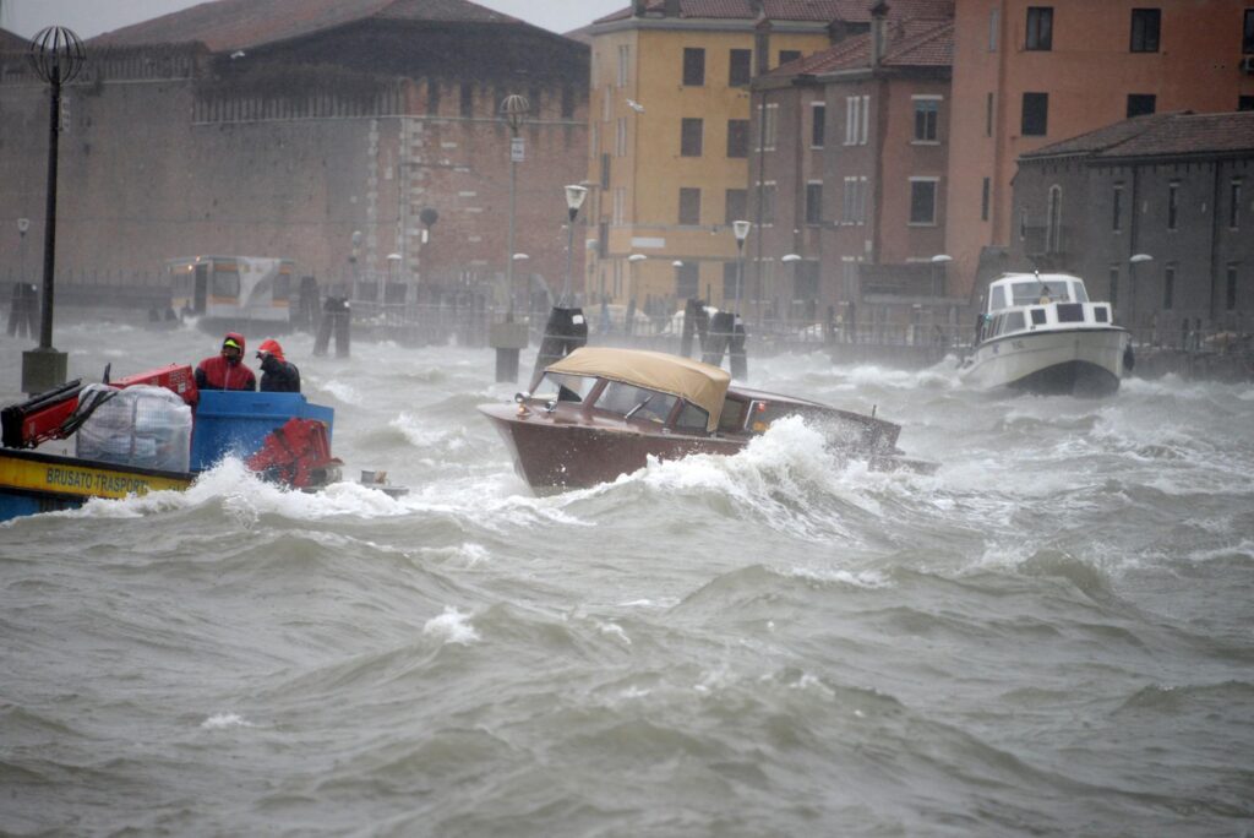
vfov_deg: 4.6
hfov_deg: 6.9
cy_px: 419
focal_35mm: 300
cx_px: 627
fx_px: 10455
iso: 1400
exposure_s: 1/800
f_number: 5.6
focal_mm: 300
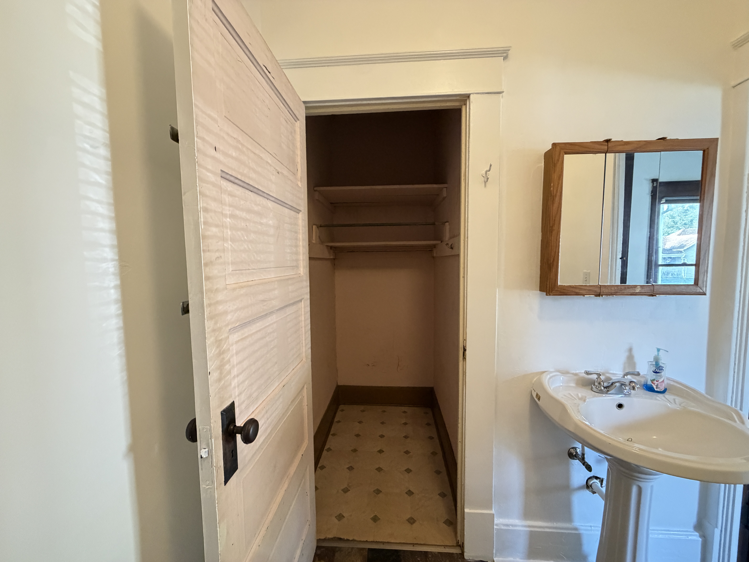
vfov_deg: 85.7
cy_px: 281
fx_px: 303
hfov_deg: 102.1
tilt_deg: -2.6
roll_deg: +1.1
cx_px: 374
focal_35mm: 14
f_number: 2.2
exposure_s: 1/60
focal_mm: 2.22
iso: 640
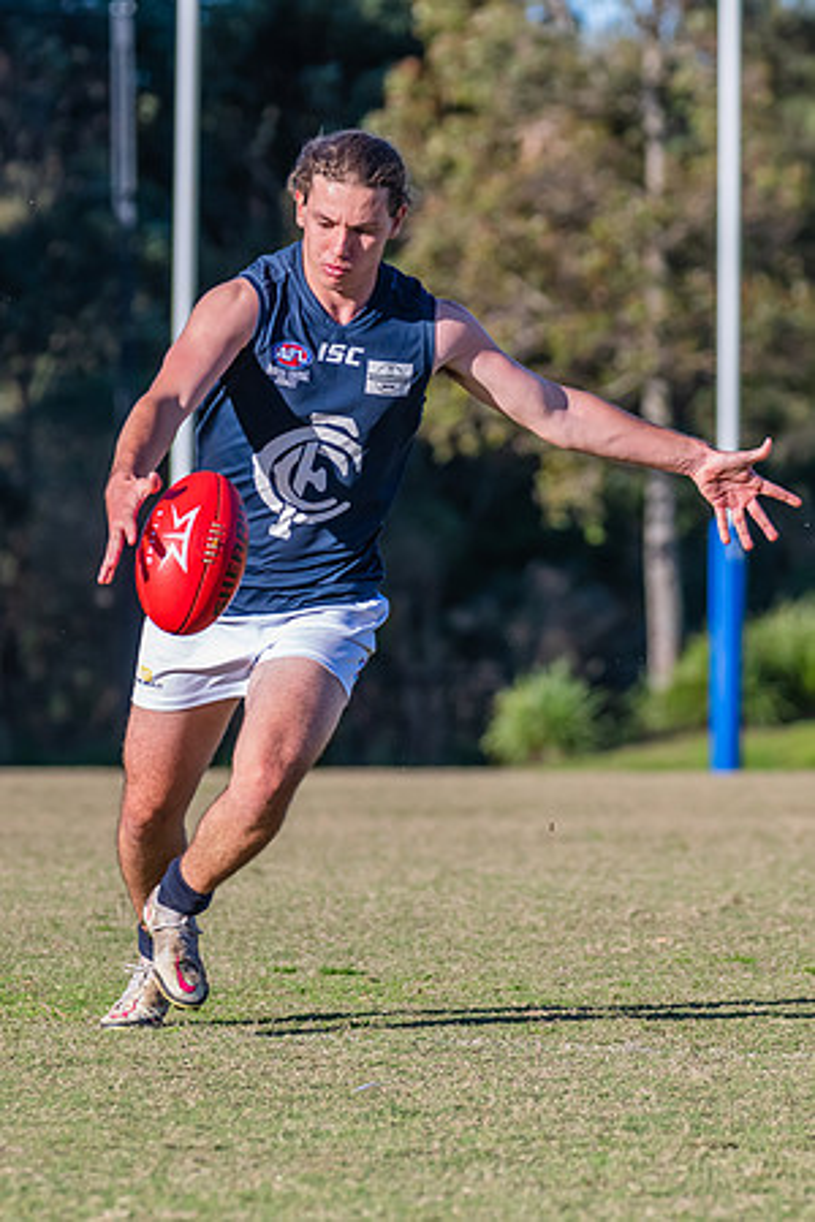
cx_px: 338
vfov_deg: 6.5
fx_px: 10816
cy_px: 607
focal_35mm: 319
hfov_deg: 4.3
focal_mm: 210
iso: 800
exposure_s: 1/2000
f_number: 6.3
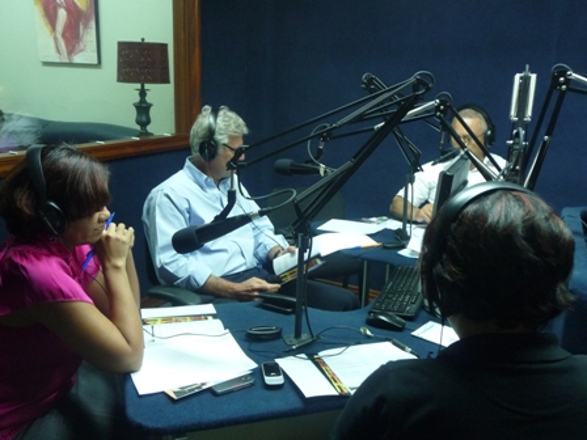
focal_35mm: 32
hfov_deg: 56.8
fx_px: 543
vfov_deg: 44.2
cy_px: 220
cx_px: 294
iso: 400
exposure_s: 1/13
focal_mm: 5.3
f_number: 3.5
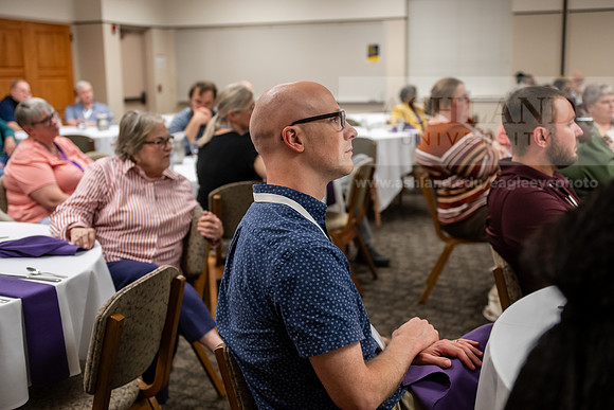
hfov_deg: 44.5
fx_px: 751
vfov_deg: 30.5
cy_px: 205
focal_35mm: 44
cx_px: 307
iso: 1600
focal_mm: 44
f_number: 2.8
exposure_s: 1/160
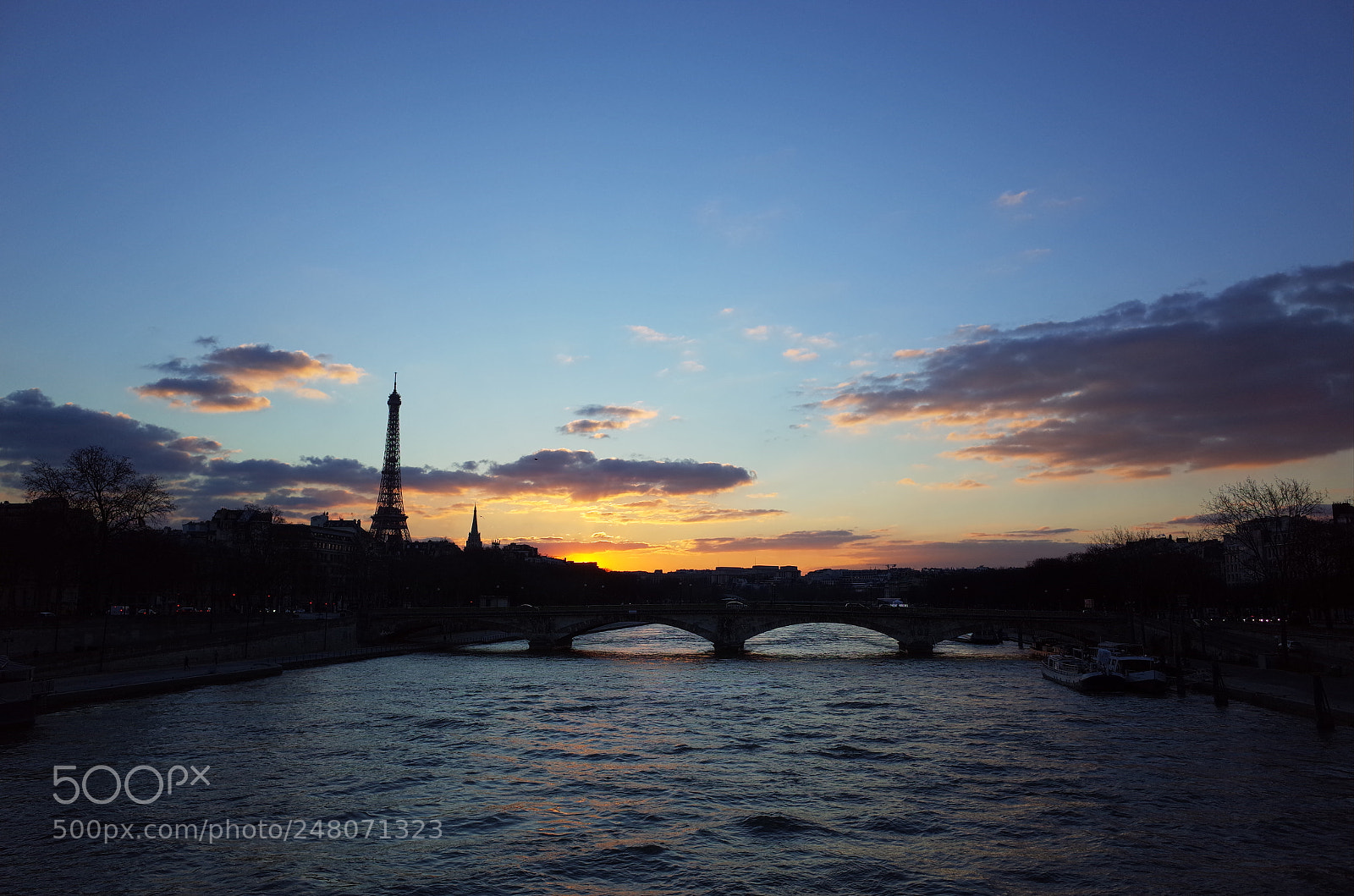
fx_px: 1051
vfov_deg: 46.2
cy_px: 448
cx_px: 677
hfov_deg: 65.6
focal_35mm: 28
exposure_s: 1/500
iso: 160
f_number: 4
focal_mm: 18.3
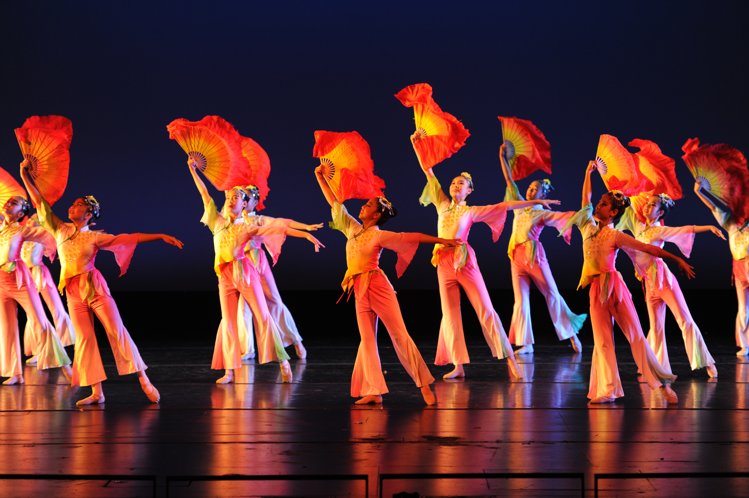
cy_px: 249
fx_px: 2329
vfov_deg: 12.2
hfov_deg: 18.3
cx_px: 374
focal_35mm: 112
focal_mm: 112
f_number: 2.8
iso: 1100
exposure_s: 1/400
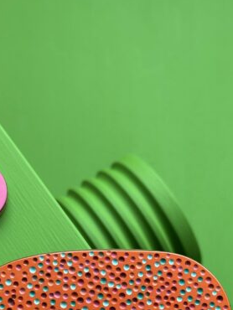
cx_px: 102
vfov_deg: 23.3
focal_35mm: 83
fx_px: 744
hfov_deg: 17.8
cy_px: 238
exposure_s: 1/119
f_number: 1.78
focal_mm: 6.86
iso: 80
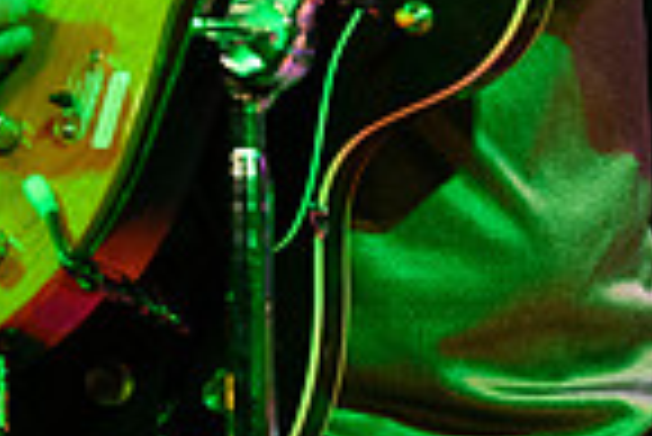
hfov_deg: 2.6
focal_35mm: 802
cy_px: -384
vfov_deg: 1.7
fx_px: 14539
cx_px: 737
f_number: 2.8
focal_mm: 200
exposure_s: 1/125
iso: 6400
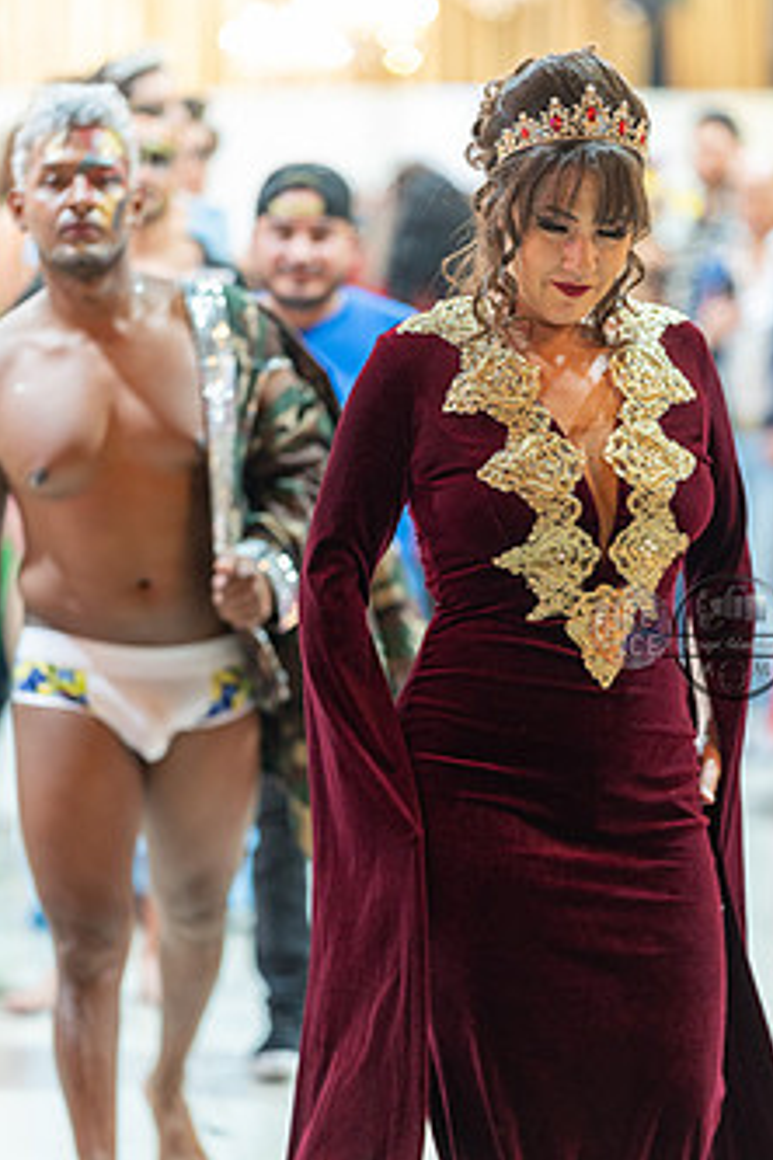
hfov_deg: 11.9
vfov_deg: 17.8
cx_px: 435
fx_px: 3704
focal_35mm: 115
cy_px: 637
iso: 800
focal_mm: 85
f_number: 1.4
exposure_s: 1/160
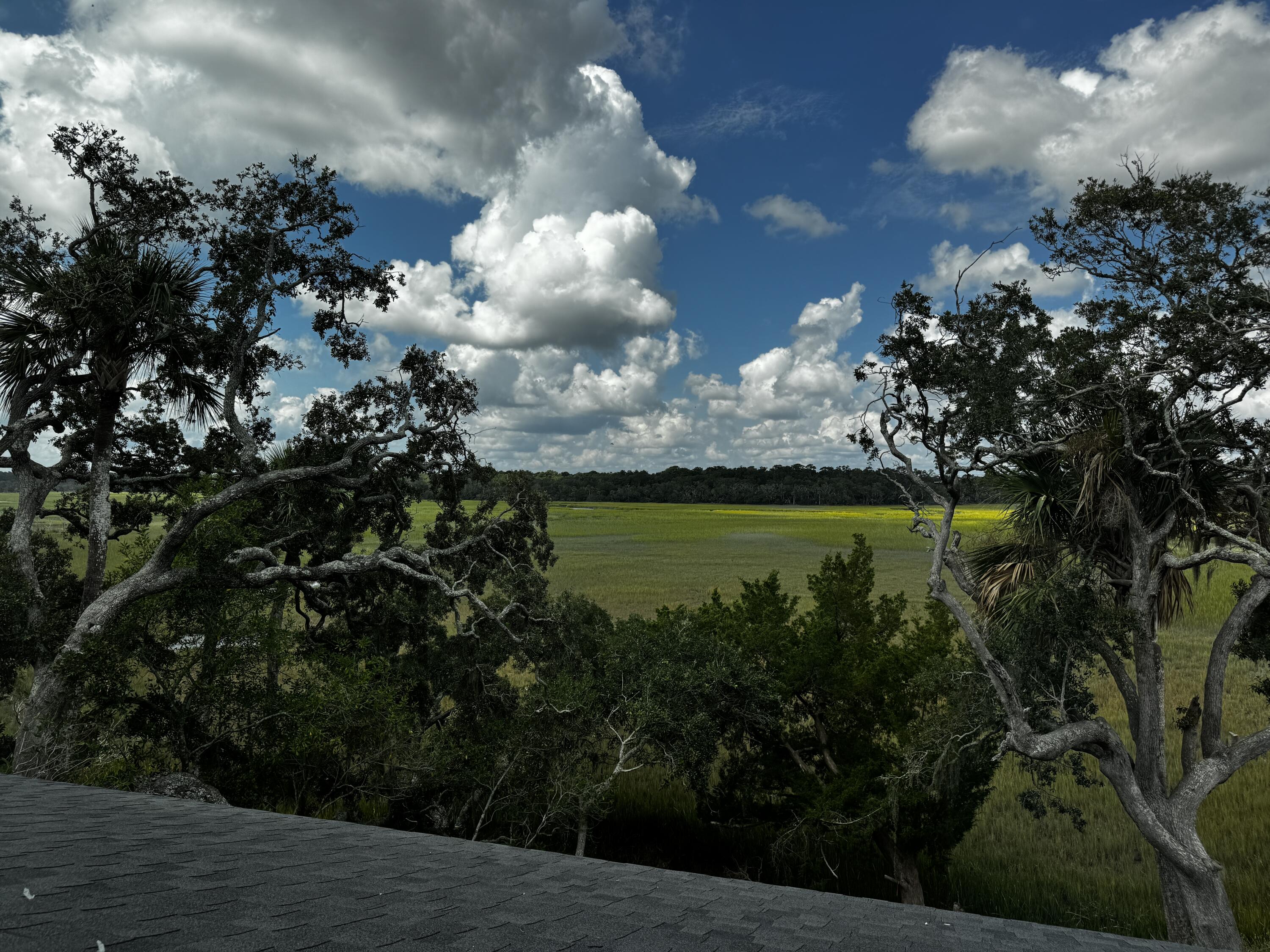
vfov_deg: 56.8
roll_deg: -0.6
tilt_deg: +0.0
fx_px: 881
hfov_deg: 71.6
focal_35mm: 24
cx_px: 635
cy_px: 476
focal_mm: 6.76
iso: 80
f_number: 1.78
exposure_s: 1/4049
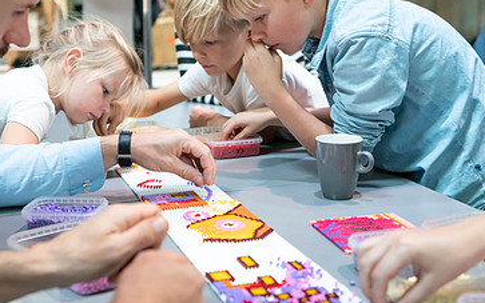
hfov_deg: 35.6
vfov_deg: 22.8
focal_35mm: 57
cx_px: 211
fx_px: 754
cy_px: 142
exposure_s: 1/160
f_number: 2.8
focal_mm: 35
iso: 3200
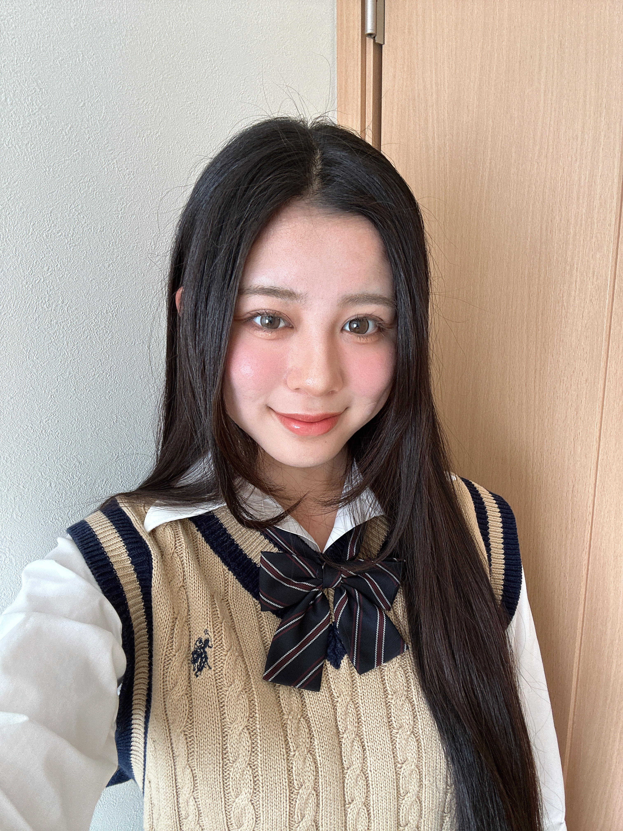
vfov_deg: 73.9
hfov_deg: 58.9
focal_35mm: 23
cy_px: 416
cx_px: 312
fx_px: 552
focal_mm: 2.69
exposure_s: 1/60
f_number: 1.9
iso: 80
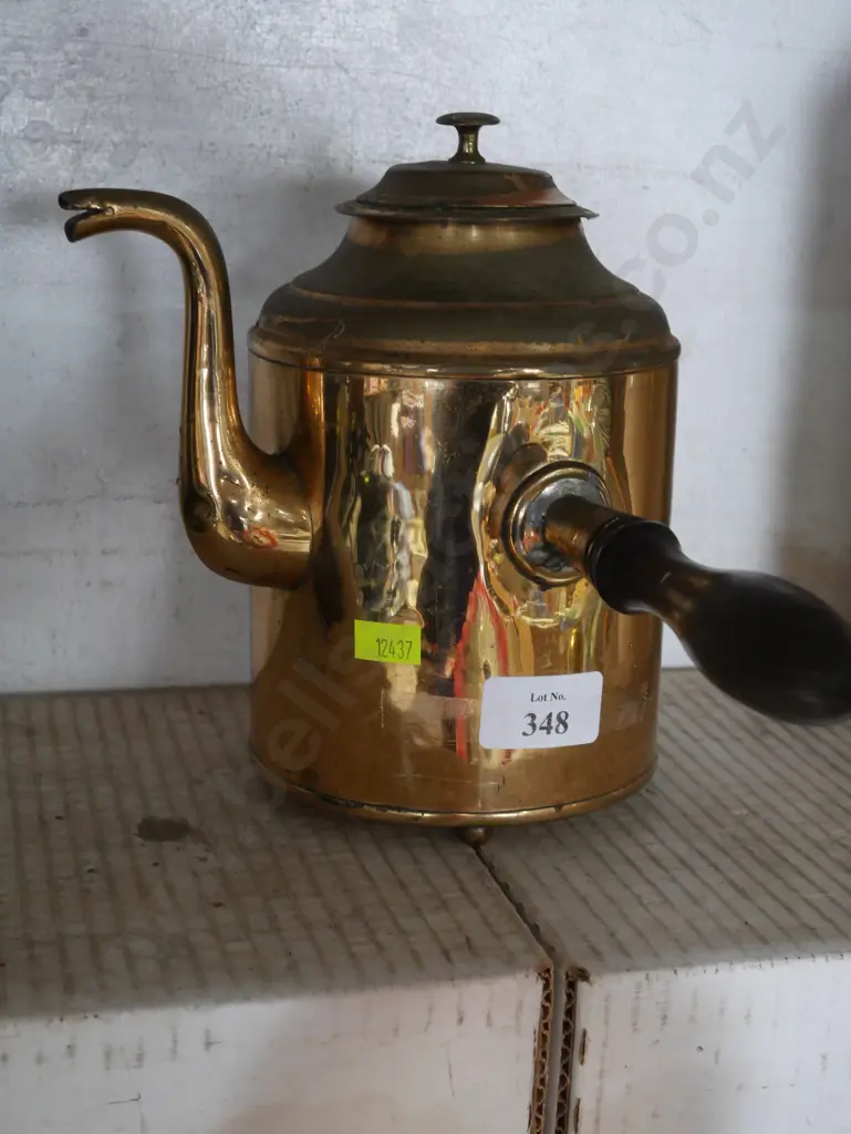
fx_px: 1769
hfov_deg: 27.1
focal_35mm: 54
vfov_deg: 35.5
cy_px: 567
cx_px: 426
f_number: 5.3
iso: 1600
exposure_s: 1/60
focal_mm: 27
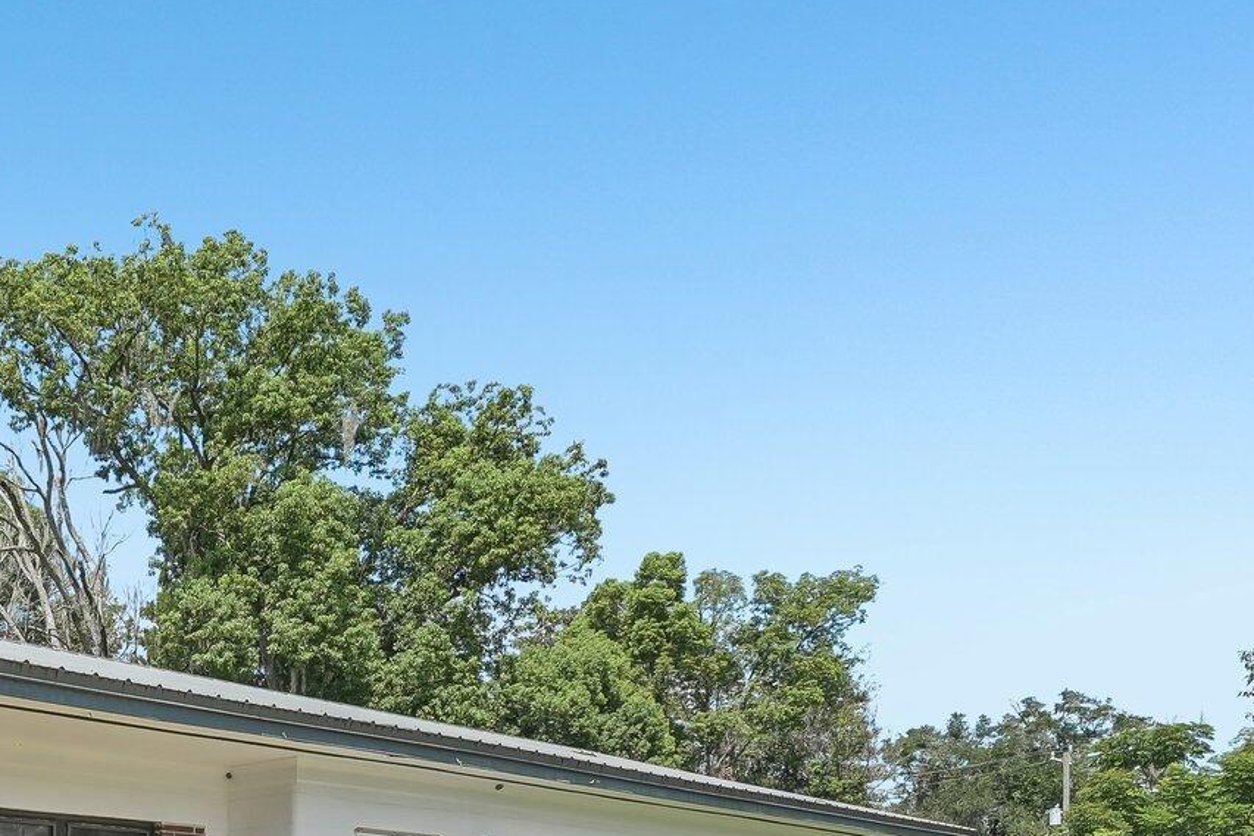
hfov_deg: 43.6
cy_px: 963
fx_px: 1254
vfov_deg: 31.7
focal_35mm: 36
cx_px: -59
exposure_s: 1/250
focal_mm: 15
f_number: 8
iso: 100
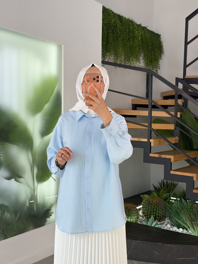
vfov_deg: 39.7
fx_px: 366
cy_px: 132
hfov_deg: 30.3
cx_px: 99
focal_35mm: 48
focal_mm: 6.76
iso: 64
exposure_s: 1/371
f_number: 1.78
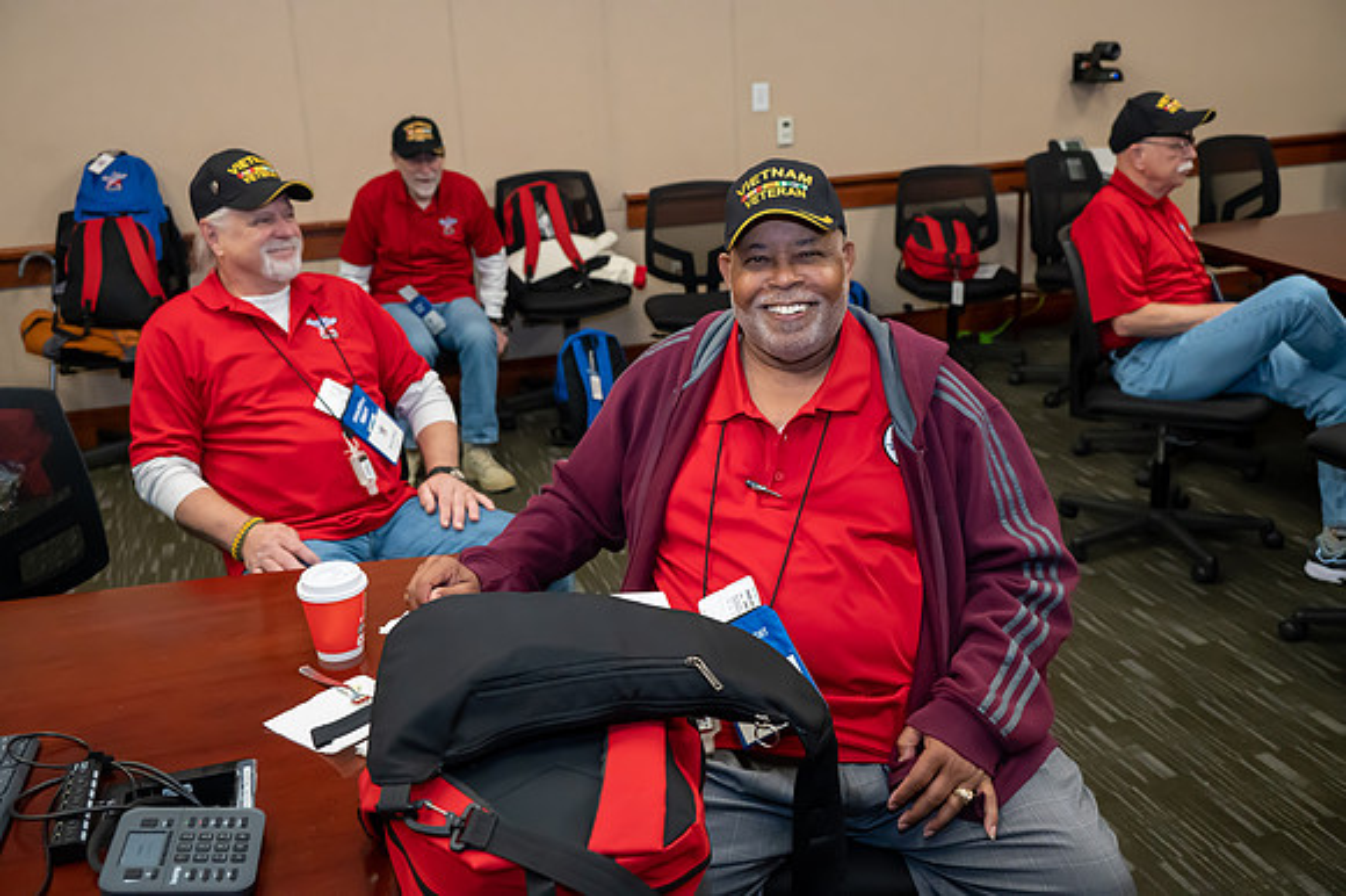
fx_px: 1270
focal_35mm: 34
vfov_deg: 38.8
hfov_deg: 55.8
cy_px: 448
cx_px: 673
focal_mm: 34
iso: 7200
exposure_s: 1/160
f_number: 5
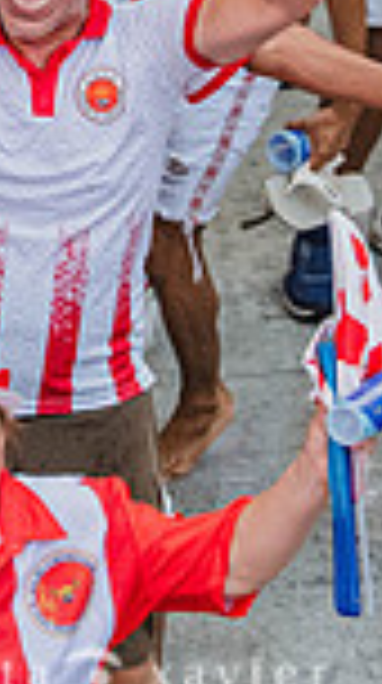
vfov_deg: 6.7
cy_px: -115
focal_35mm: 320
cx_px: 90
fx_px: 5788
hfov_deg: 3.8
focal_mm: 53.3
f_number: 3.2
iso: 1600
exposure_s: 1/500
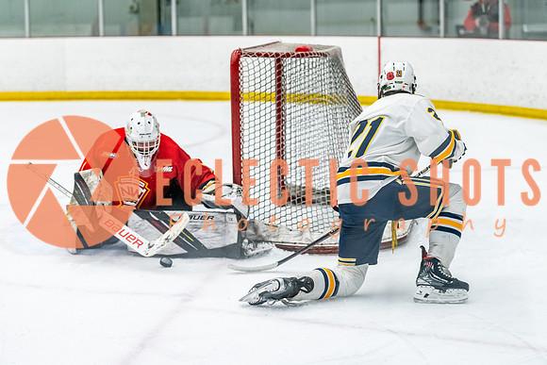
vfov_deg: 14.1
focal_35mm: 97
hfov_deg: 21.1
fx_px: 1471
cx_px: 300
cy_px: 192
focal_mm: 86
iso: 3200
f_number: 2.8
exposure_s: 1/800
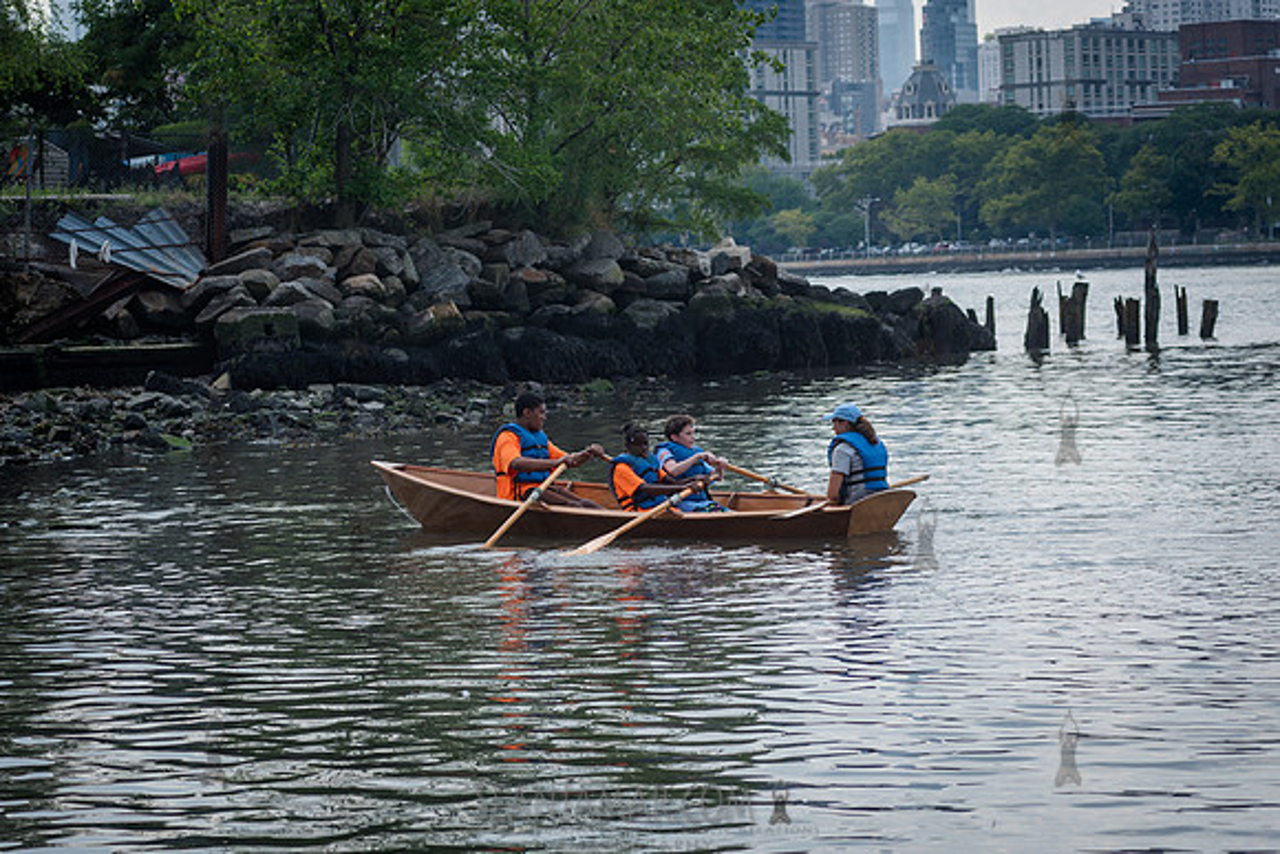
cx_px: 590
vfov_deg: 13.3
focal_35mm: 103
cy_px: 482
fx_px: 3656
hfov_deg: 19.9
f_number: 4.5
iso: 100
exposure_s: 1/640
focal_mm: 80
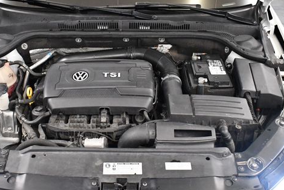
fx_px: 387
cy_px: 88
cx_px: 118
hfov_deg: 40.2
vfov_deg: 27.6
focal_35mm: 49
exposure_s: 1/125
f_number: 3.5
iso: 2500
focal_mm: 18
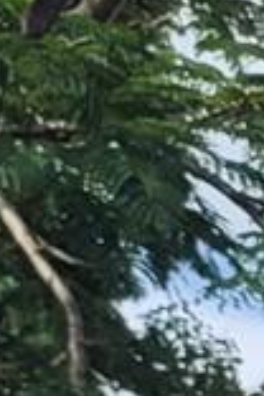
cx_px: 1871
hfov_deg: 3.7
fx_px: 3058
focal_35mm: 278
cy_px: 1038
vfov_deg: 6.9
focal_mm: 5.4
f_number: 1.8
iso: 40
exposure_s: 1/1681
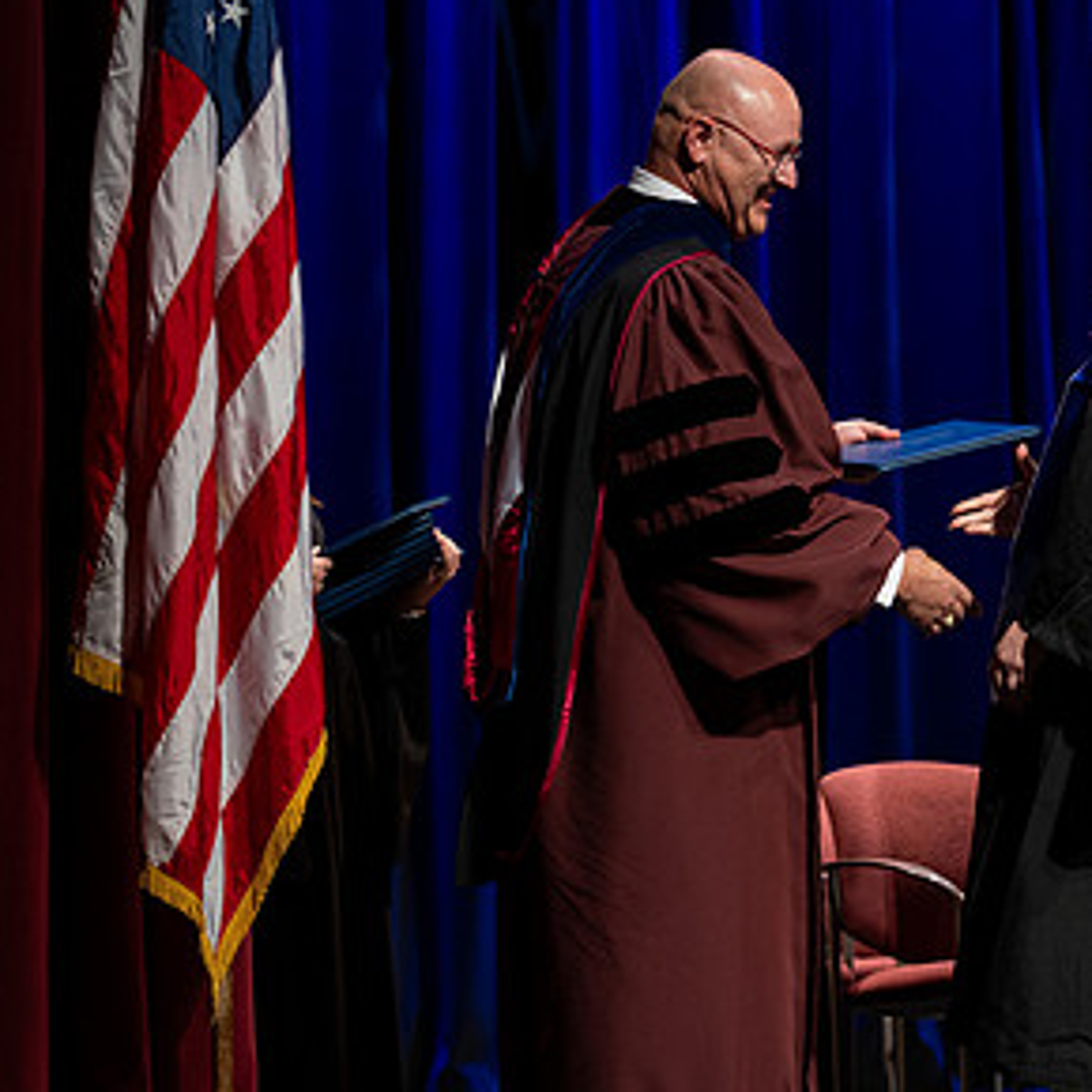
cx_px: 1036
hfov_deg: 14.5
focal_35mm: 119
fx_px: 4247
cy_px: 616
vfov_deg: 14.6
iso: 640
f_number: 2.8
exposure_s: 1/250
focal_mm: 70
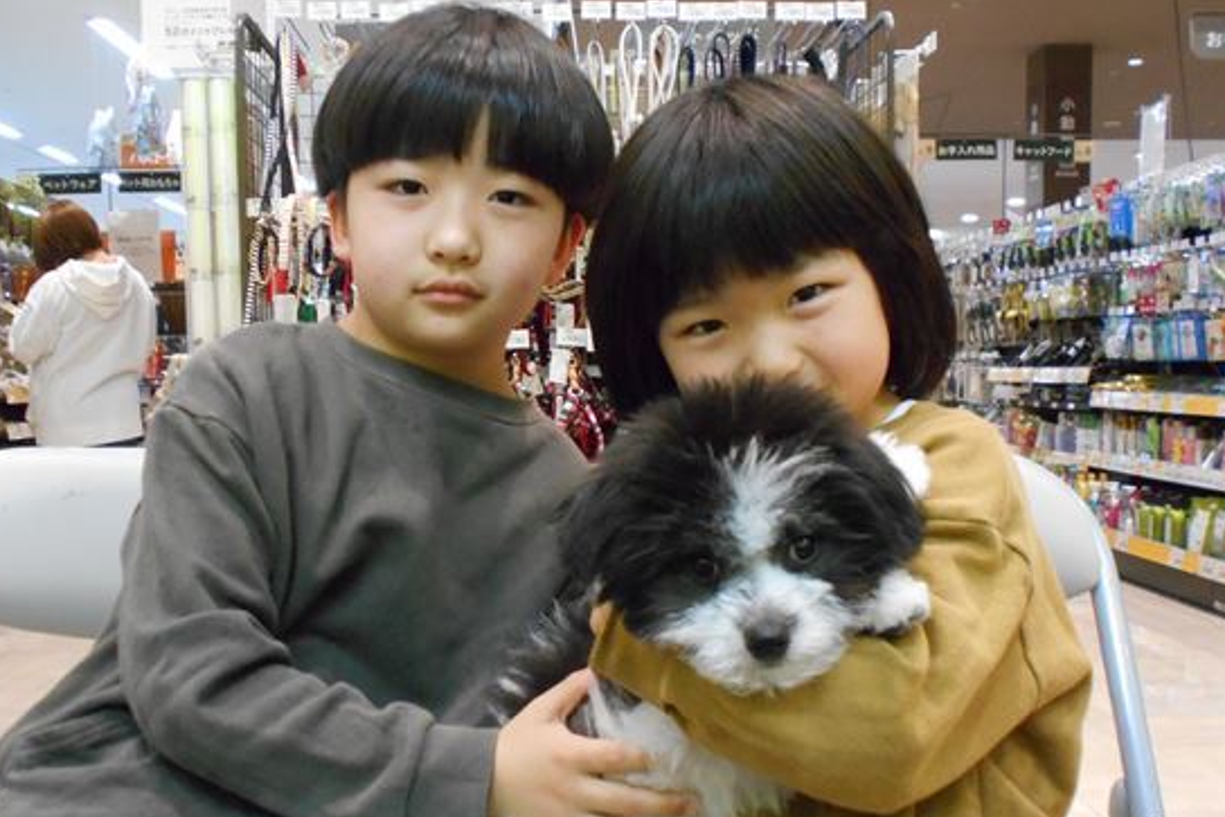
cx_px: 579
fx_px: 1327
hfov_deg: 49.5
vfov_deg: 34.2
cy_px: 466
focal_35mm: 39
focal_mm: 5.8
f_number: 3.6
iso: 800
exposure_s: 1/80
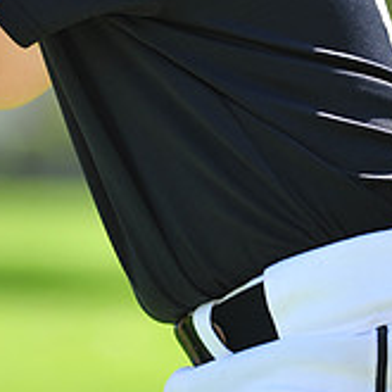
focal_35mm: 598
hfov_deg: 2.9
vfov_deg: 2.9
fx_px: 7662
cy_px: -204
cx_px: -12
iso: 200
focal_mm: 200
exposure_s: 1/400
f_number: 4.5
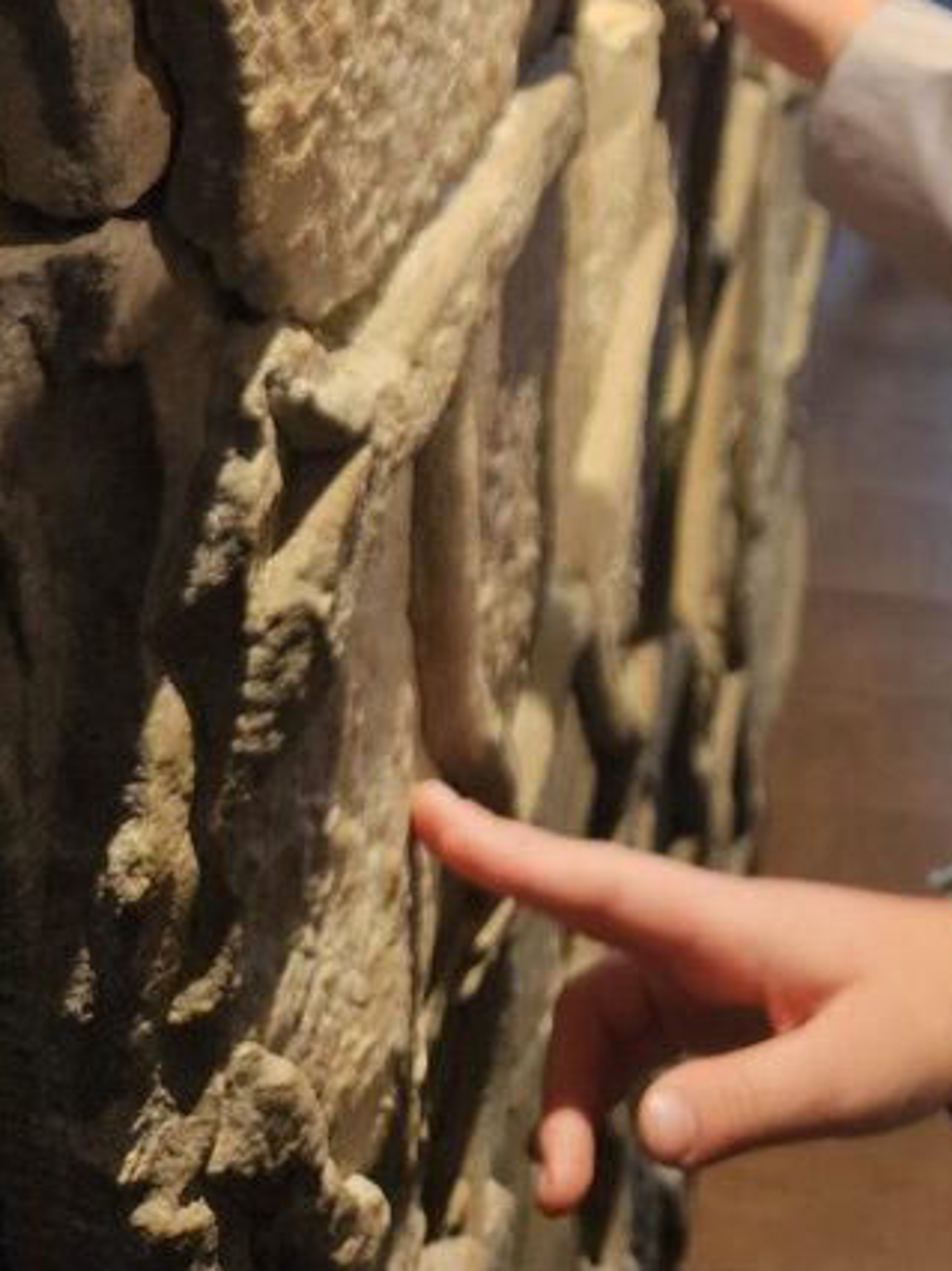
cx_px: 970
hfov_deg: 25.6
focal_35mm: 54
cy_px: -188
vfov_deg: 30.9
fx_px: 1982
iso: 200
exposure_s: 1/100
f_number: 1.8
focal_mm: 5.4
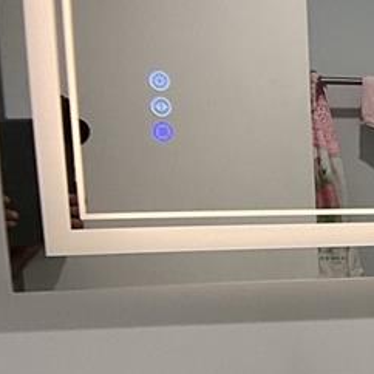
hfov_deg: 12.8
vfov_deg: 13.3
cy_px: 456
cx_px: 617
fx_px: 1552
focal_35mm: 127
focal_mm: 3
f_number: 1.8
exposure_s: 1/60
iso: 50
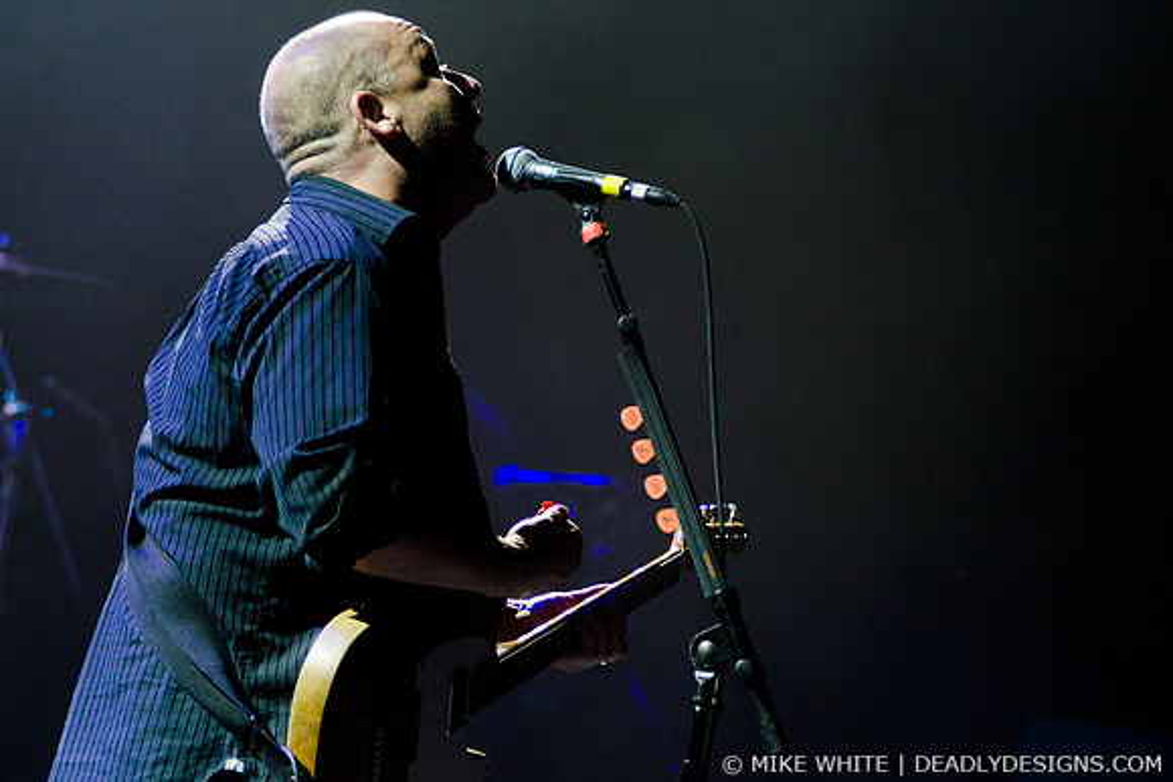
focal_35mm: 218
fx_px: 7088
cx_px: 586
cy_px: 391
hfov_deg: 9.5
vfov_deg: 6.3
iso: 1600
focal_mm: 145
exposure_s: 1/250
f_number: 3.5
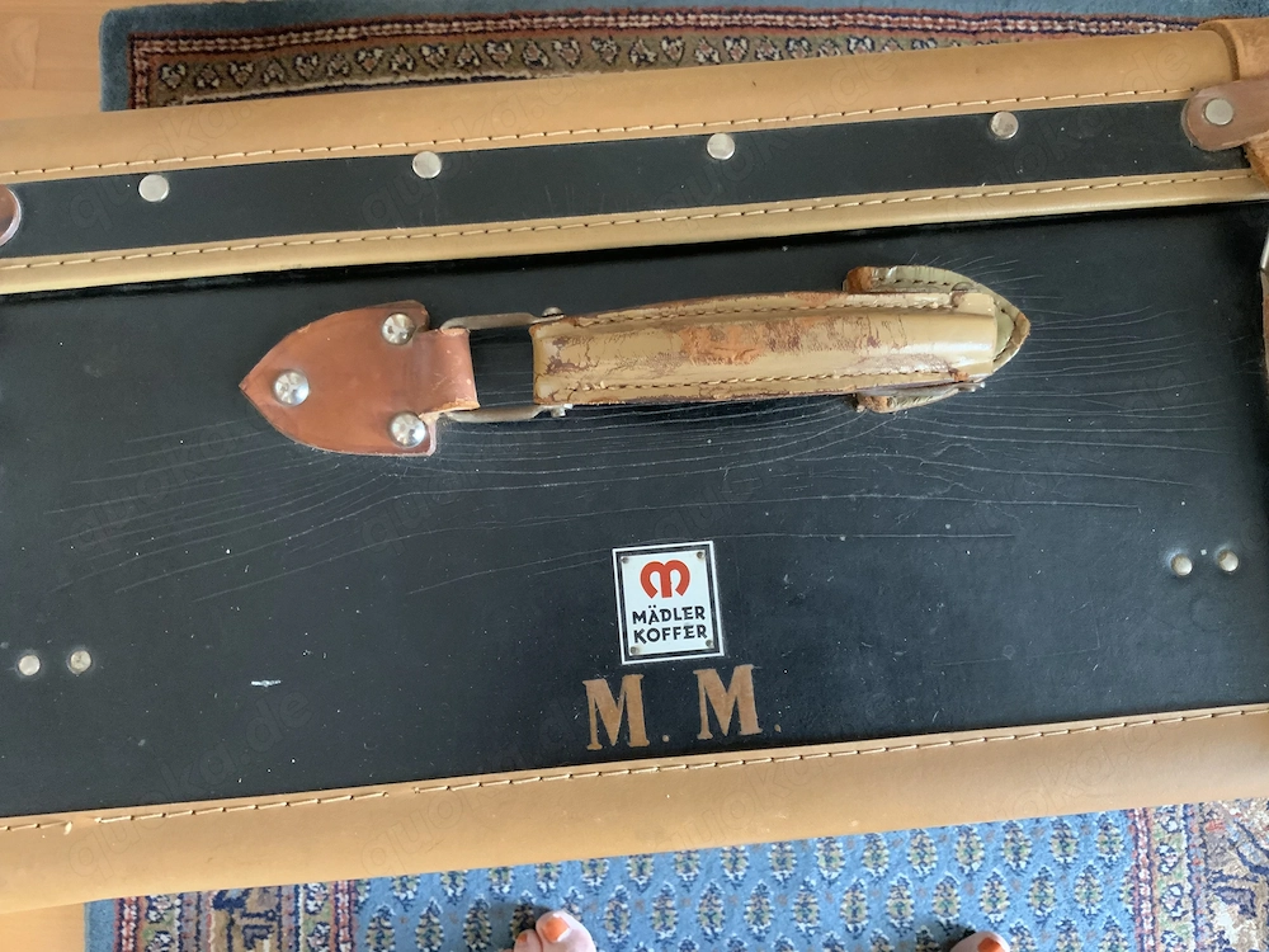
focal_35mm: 29
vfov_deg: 48.2
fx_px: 1063
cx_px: 634
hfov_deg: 61.7
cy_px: 476
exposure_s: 1/36
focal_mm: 3
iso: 320
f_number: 1.8
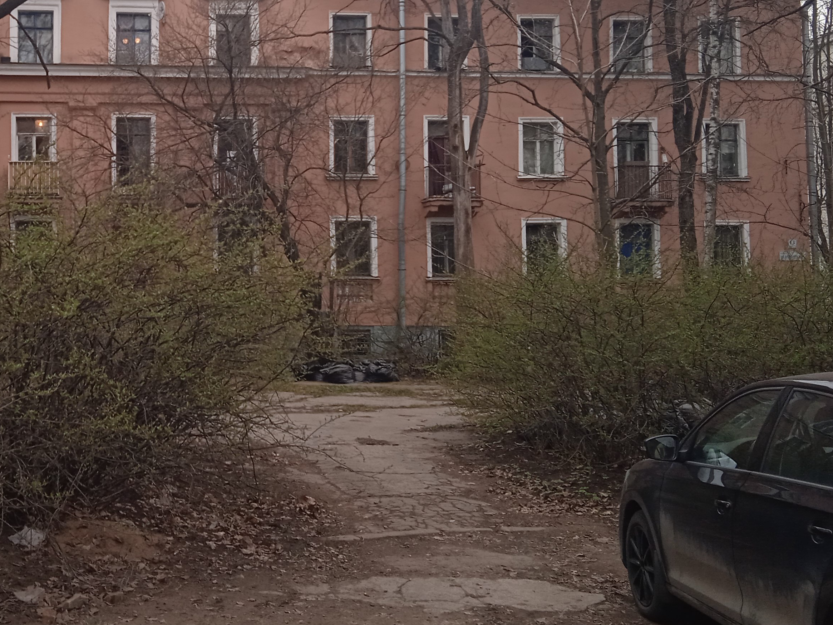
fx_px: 1203
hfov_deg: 36.6
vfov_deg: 28.9
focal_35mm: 50
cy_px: 220
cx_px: 140
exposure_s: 1/50
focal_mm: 3.43
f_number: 2.2
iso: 120
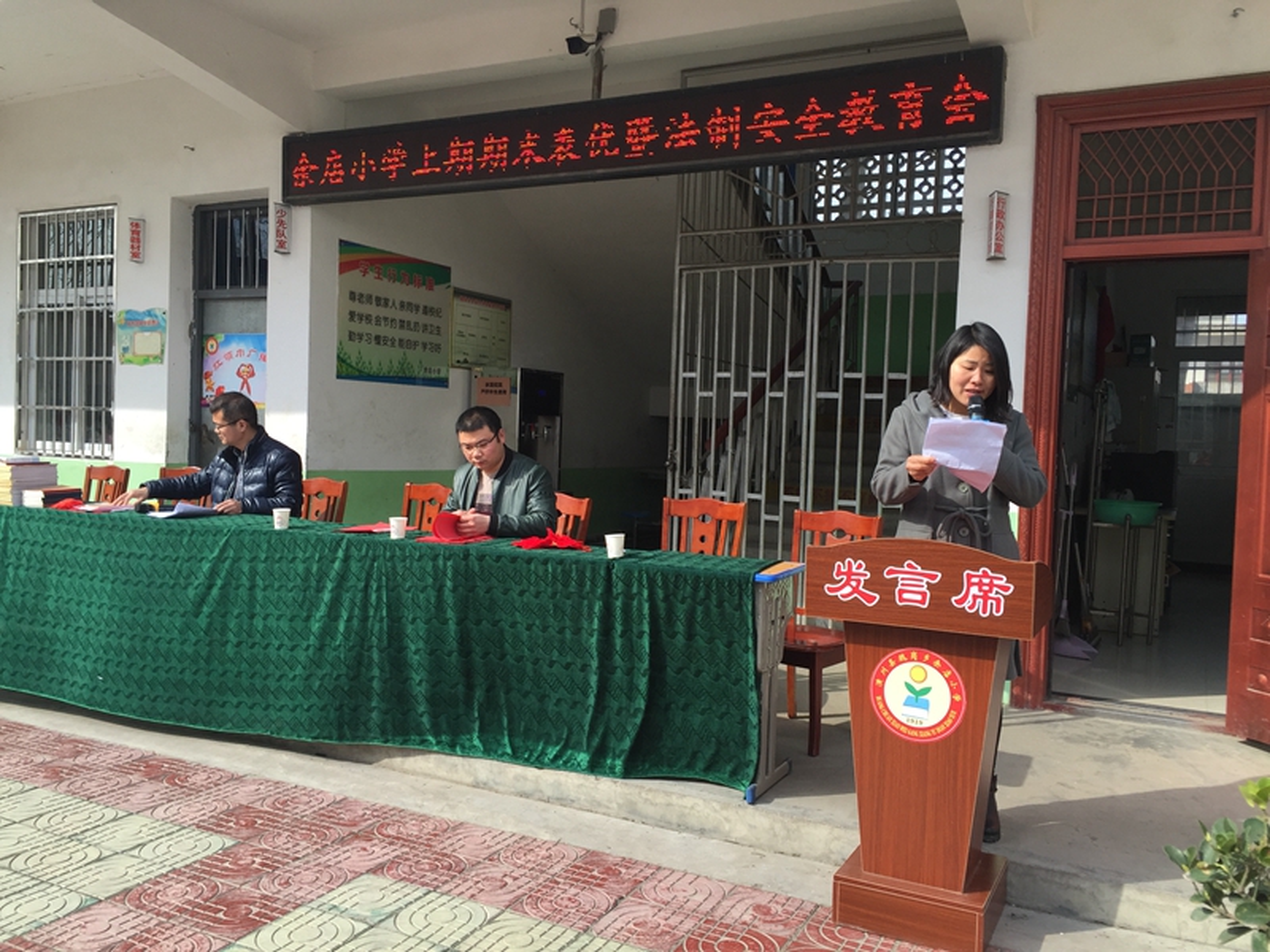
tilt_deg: -2.2
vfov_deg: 48.2
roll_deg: -2.6
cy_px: 476
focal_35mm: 29
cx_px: 635
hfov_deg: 61.7
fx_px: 1064
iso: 32
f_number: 2.2
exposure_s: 1/746
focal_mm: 4.15
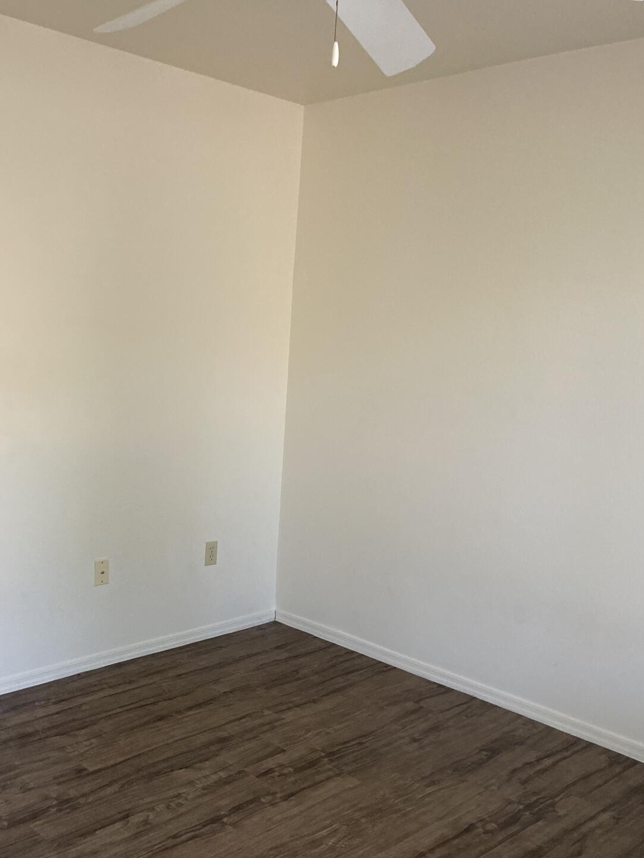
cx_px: 260
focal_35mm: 36
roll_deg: -2.5
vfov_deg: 51.2
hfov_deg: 39.5
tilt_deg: -10.9
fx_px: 893
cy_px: 481
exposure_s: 1/60
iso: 160
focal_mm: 4.25
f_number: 1.8
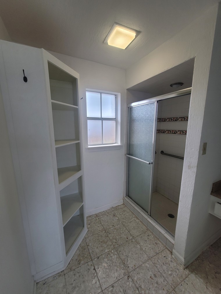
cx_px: 110
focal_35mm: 13
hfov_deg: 89.9
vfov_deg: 106.2
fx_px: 111
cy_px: 147
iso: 100
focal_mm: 2.2
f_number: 2.2
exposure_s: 1/120
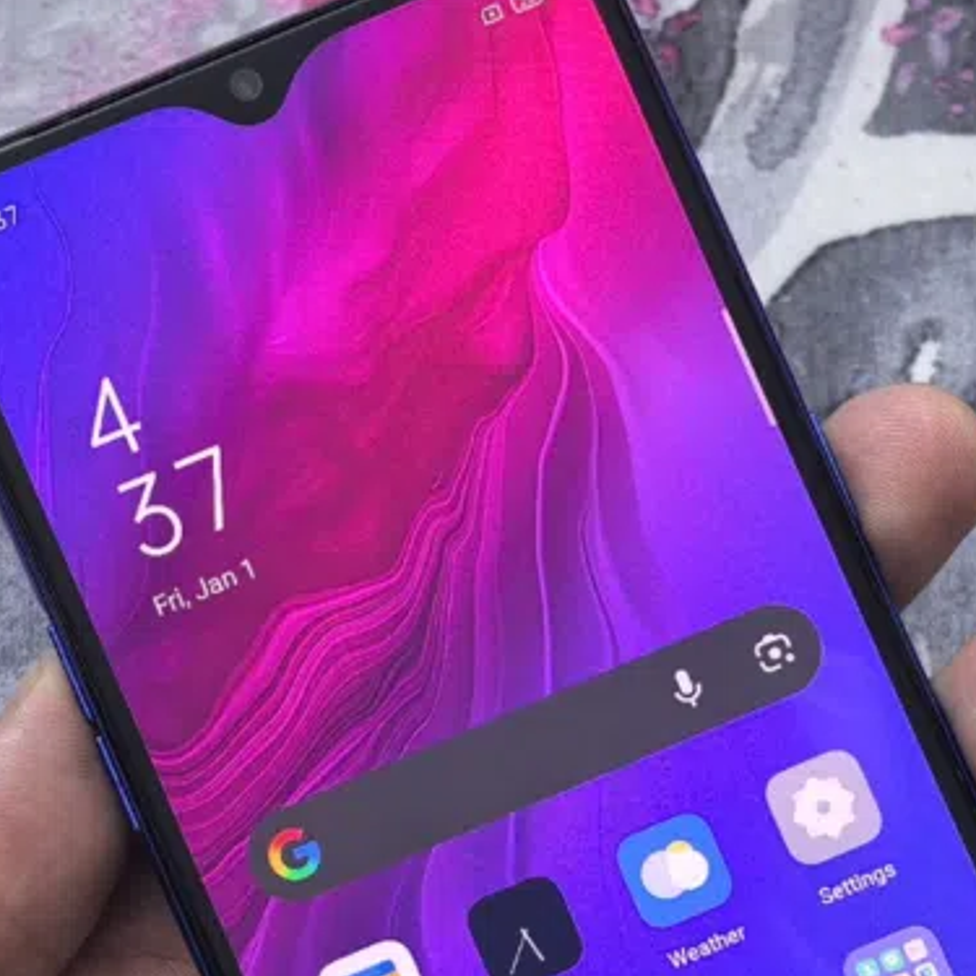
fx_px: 3541
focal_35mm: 111
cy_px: 854
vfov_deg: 15.5
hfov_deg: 15.7
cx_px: 411
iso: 320
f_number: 2
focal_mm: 6.98
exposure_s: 1/33.3
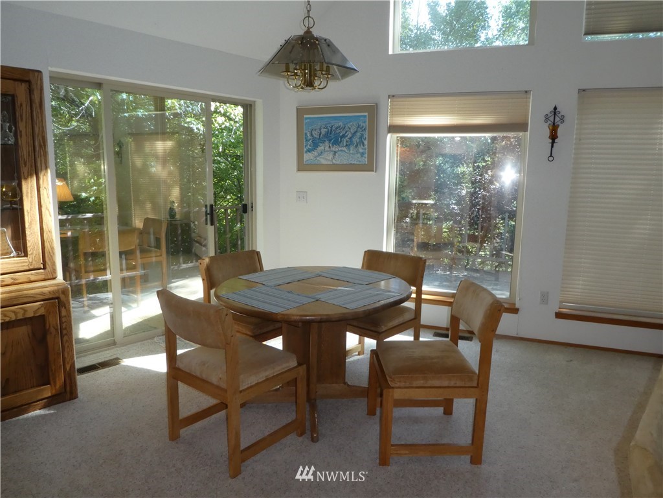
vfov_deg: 56.8
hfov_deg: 71.6
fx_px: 460
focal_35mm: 24
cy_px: 249
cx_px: 332
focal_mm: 4.3
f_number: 4
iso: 320
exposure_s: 1/60
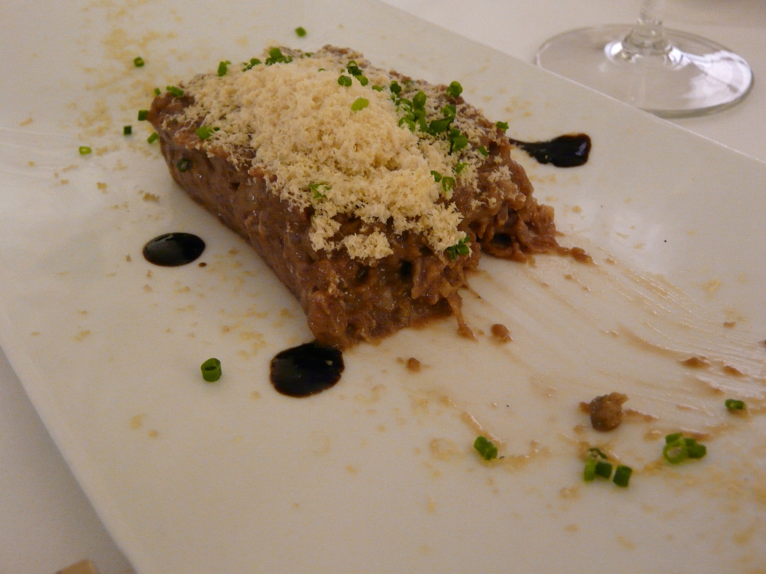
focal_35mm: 33
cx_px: 383
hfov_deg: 55.4
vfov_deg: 42.9
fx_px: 730
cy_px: 287
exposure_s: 1/10
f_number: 2.8
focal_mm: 5.4
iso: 400
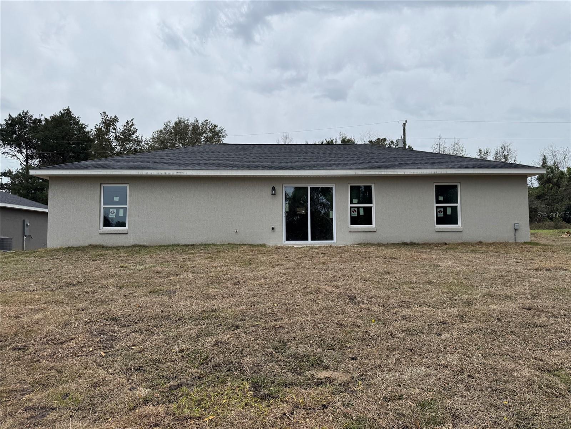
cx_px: 286
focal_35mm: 24
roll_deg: +1.2
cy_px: 214
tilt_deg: +3.6
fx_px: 396
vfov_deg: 56.8
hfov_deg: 71.6
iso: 80
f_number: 1.78
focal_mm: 6.76
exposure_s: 1/1238
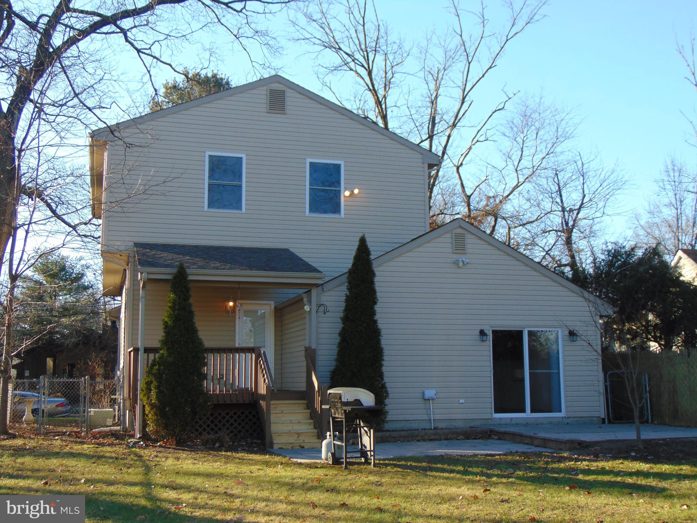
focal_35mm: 42
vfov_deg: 34.4
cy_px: 262
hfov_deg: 44.8
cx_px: 348
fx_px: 846
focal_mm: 7.6
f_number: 3.3
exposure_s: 1/250
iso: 80
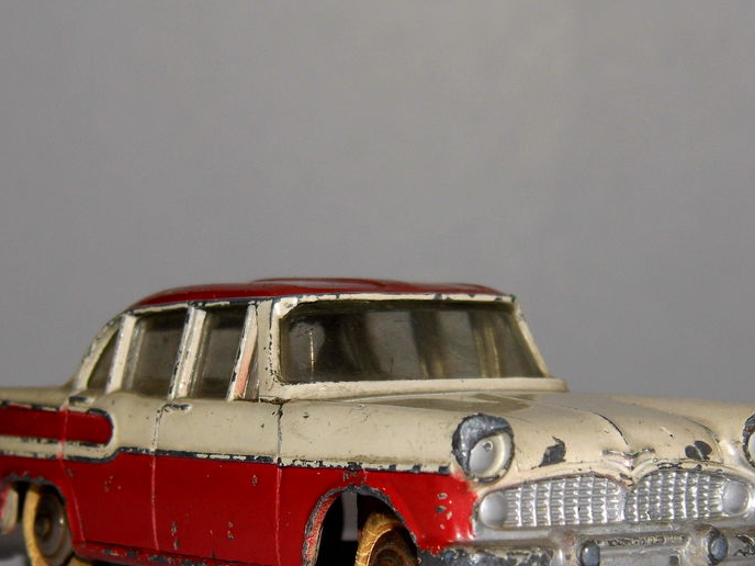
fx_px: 3359
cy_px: 344
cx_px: 365
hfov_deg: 12.8
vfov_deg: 9.6
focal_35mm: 154
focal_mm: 19
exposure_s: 1/60
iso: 100
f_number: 4.5
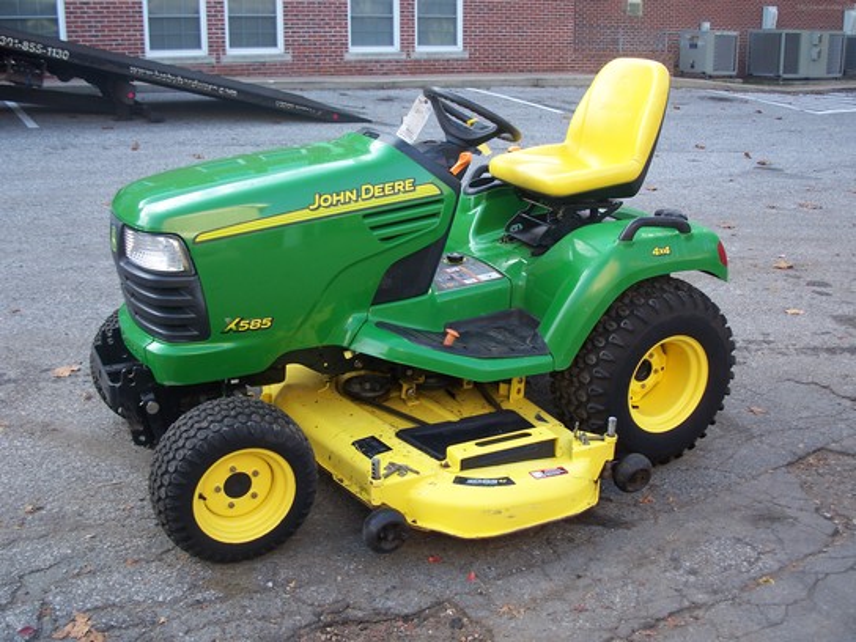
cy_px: 321
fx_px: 915
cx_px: 428
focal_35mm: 37
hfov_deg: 50.1
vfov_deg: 38.7
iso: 64
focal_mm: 7.8
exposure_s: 1/80
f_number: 2.8
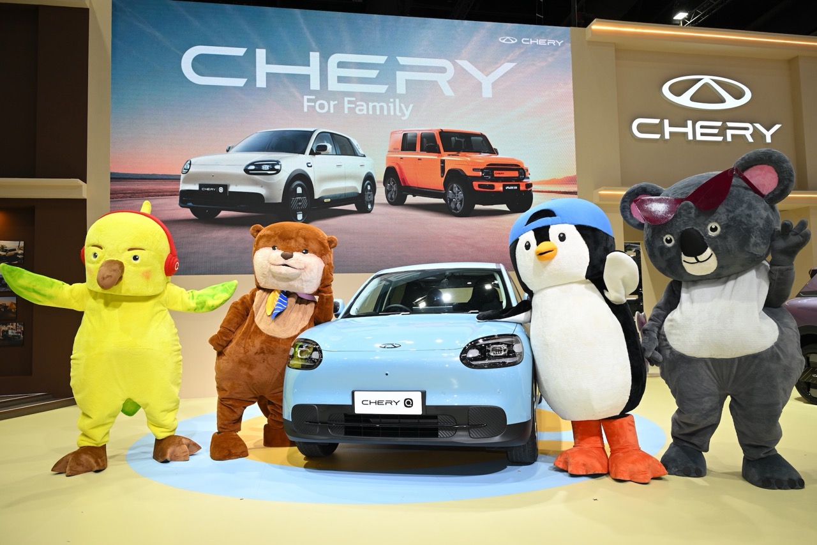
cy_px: 272
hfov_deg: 69.4
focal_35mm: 26
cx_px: 408
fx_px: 590
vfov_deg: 49.5
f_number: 5
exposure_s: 1/100
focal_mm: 26
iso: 320
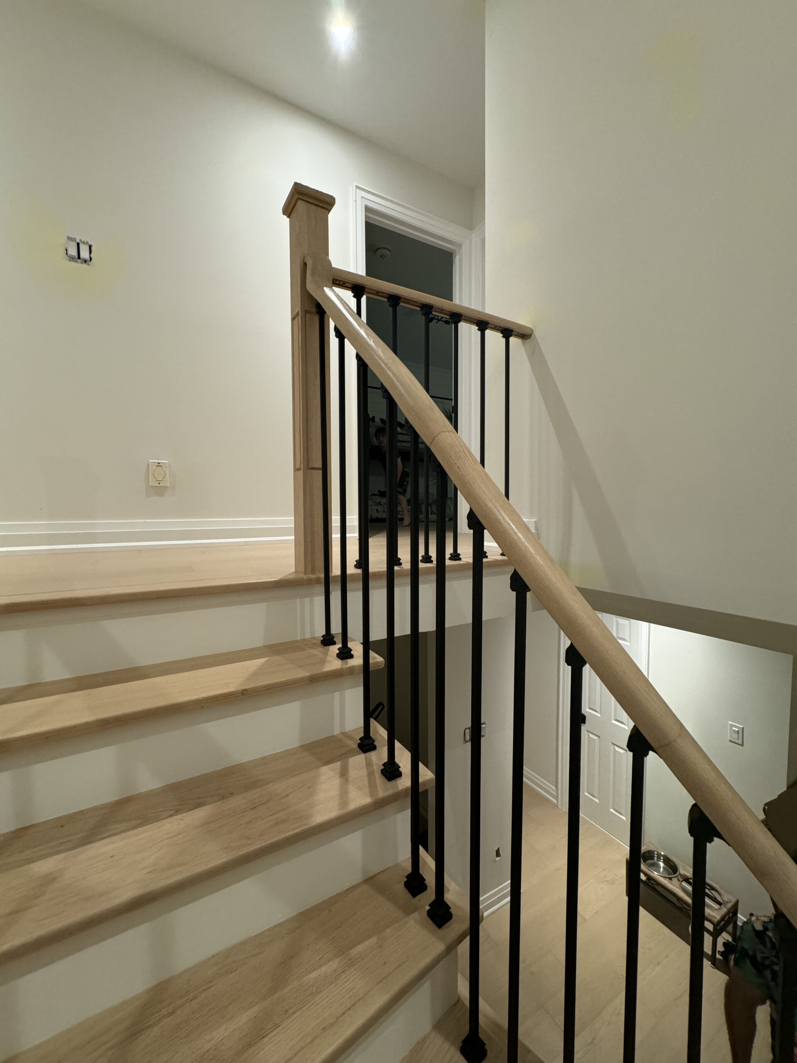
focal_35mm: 14
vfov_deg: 102.1
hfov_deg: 85.7
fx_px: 430
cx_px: 398
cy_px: 532
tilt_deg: -1.6
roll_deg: +0.3
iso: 400
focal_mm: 2.22
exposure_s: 1/60
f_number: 2.2
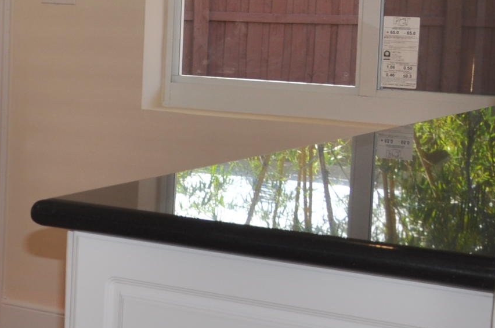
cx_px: -270
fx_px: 1304
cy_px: 74
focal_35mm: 95
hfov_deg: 18.7
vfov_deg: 14.3
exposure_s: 1/200
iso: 200
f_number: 4
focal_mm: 18
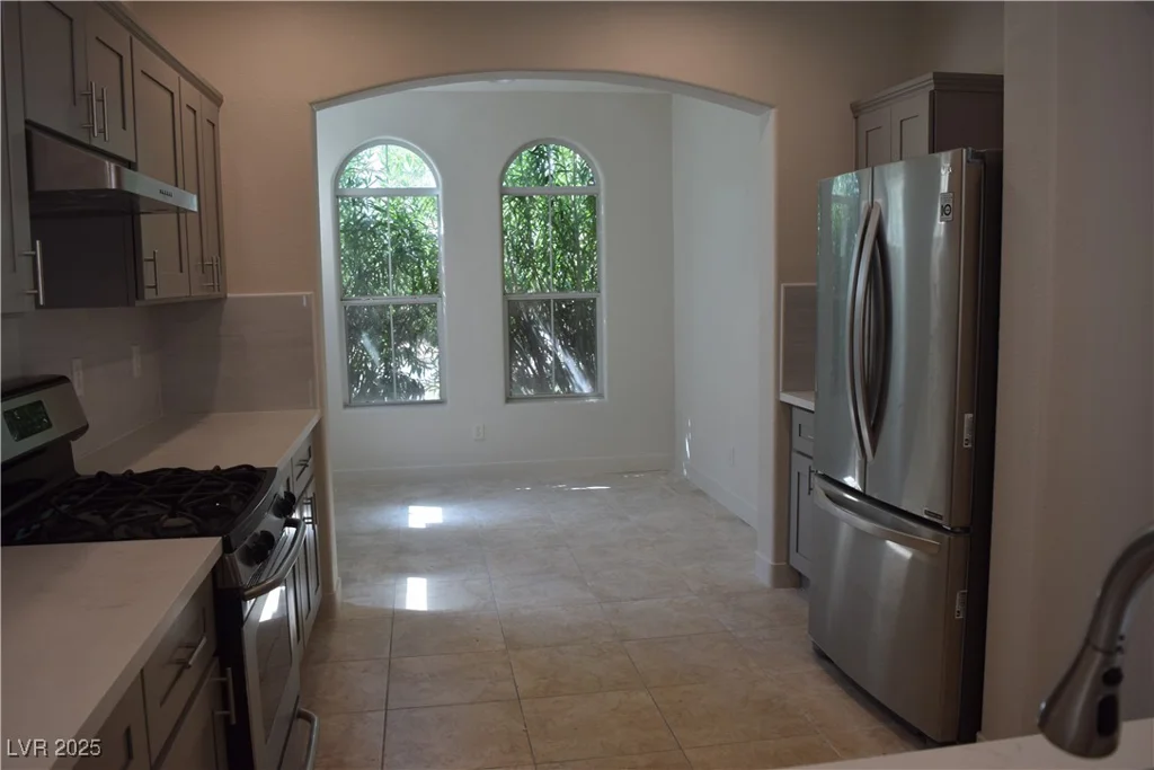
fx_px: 962
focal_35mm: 30
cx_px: 577
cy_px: 385
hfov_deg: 61.9
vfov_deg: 43.6
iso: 400
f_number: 5.6
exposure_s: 1/125
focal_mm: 20
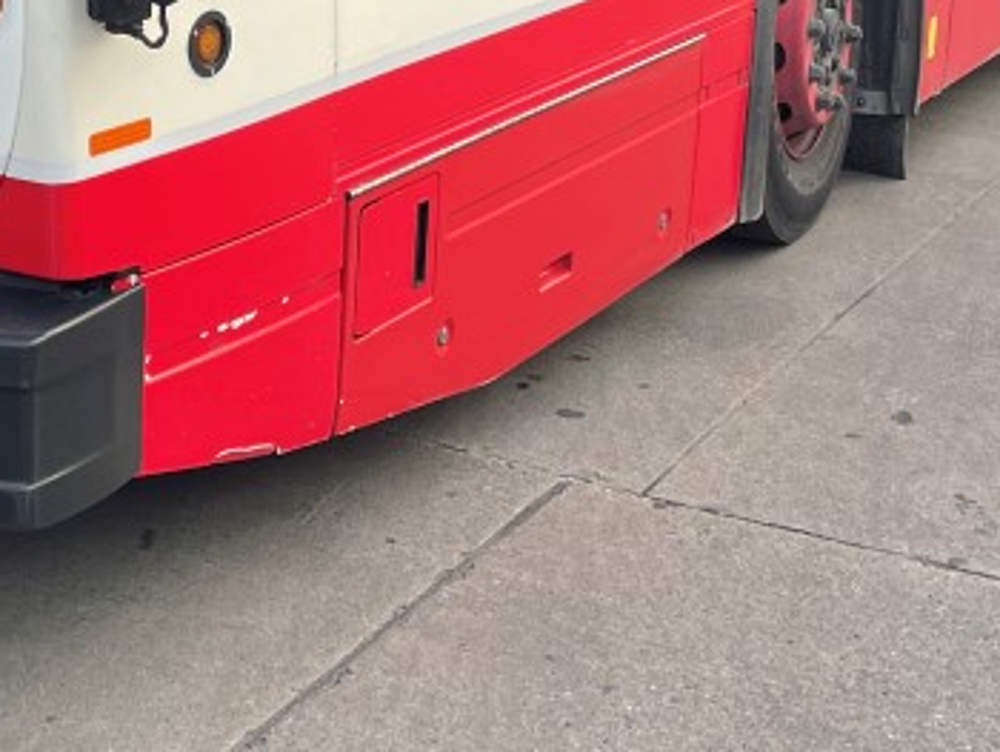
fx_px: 2197
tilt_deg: -3.3
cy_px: -277
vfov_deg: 17.9
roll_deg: +1.8
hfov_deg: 25.1
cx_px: 177
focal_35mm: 76
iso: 50
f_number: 1.6
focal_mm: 4.2
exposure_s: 1/121
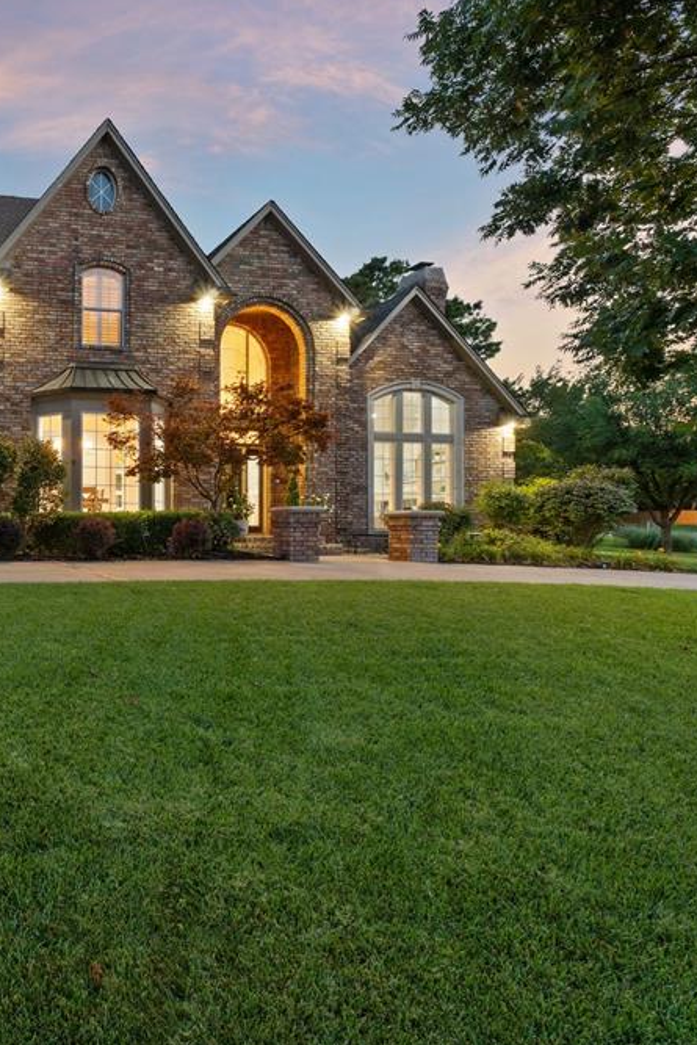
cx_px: -12
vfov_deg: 76.1
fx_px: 668
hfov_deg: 45.7
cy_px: 520
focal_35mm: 23
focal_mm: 10
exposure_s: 10
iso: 200
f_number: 7.1
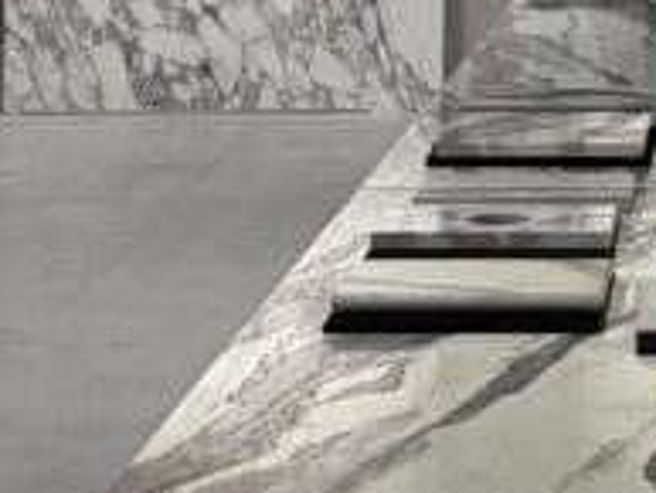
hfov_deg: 13.4
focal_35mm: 144
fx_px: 2731
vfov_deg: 9.8
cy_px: -379
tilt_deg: +2.1
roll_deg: -0.5
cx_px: 724
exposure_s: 1/100
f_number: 1.6
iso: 50
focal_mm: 5.96
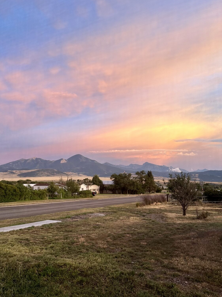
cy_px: 158
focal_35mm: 30
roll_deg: -1.1
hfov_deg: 46.7
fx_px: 257
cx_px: 100
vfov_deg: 59.9
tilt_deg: +5.5
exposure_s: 1/120
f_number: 1.78
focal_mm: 6.86
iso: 100
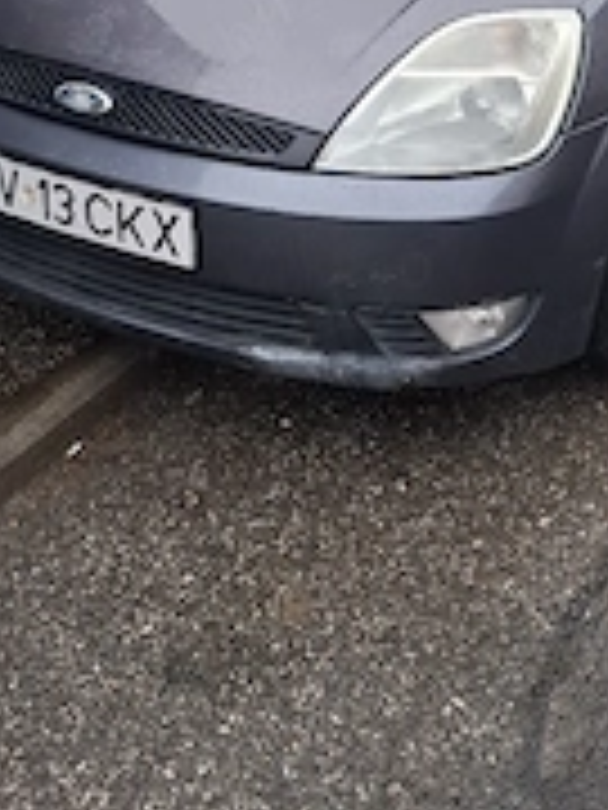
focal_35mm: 51
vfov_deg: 35.0
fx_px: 1194
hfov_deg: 28.5
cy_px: 58
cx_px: 378
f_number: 1.8
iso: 250
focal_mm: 5.54
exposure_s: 1/100
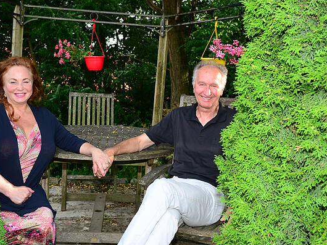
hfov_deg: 43.8
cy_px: 122
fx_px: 406
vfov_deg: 33.6
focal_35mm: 43
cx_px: 140
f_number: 5.6
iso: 200
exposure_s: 1/100
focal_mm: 26
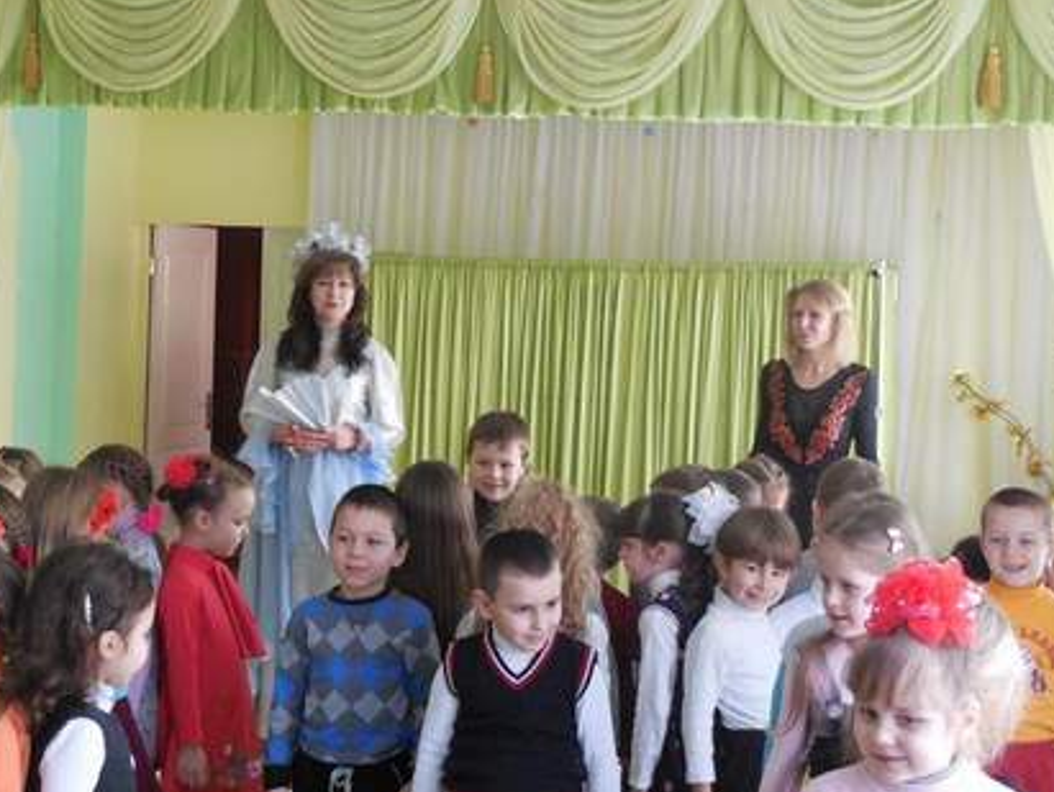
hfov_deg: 25.3
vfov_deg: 19.2
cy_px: 433
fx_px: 2347
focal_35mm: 77
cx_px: 456
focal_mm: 10.9
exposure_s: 1/30
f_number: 4.2
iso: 560
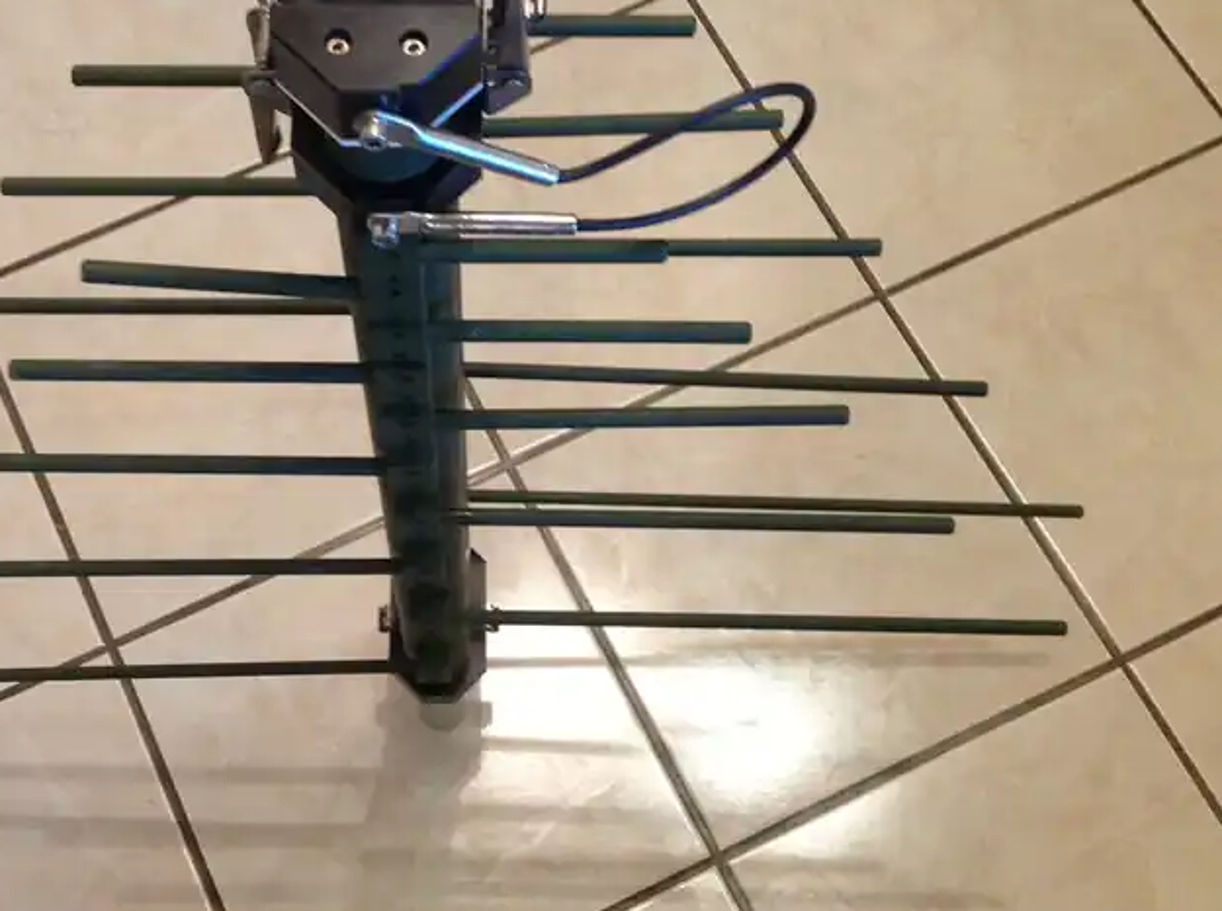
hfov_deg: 34.2
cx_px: 450
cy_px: 385
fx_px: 1973
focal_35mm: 56
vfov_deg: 26.0
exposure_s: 1/15
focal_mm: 4.28
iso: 200
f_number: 2.4
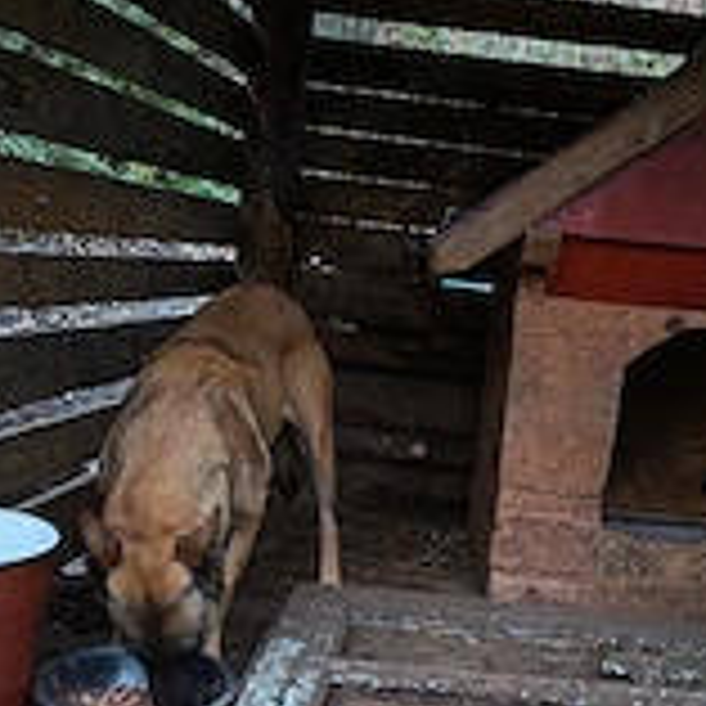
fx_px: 1246
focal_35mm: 54
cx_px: 477
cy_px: 569
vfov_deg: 30.8
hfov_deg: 31.4
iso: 20000
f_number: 1.75
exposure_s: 1/14.3
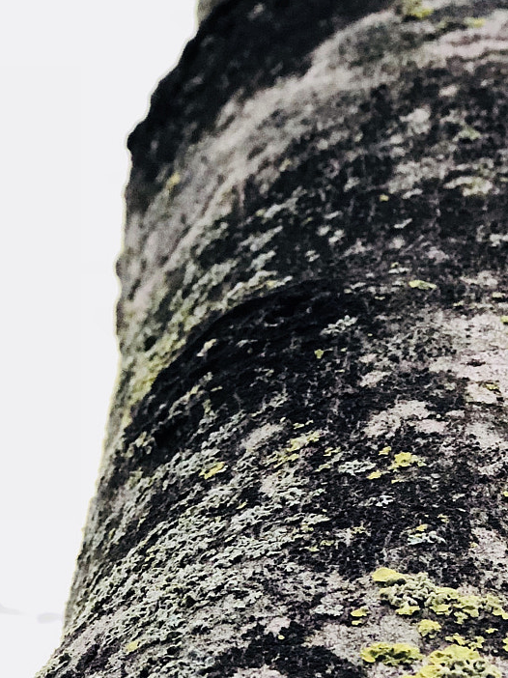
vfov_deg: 15.1
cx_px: 483
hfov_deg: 11.3
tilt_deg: +59.6
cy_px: 446
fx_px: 2545
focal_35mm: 130
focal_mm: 6.6
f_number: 2.8
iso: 125
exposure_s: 1/50
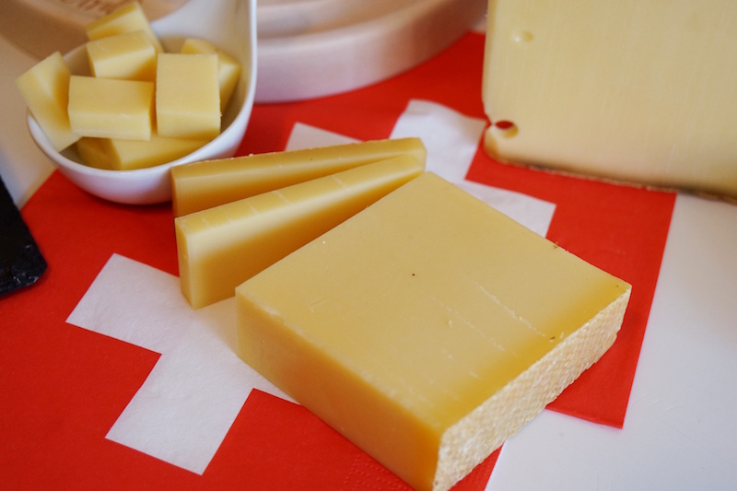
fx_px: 1126
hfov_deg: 36.3
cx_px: 368
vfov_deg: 24.6
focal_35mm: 55
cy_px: 246
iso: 1250
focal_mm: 37
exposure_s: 1/60
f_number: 4
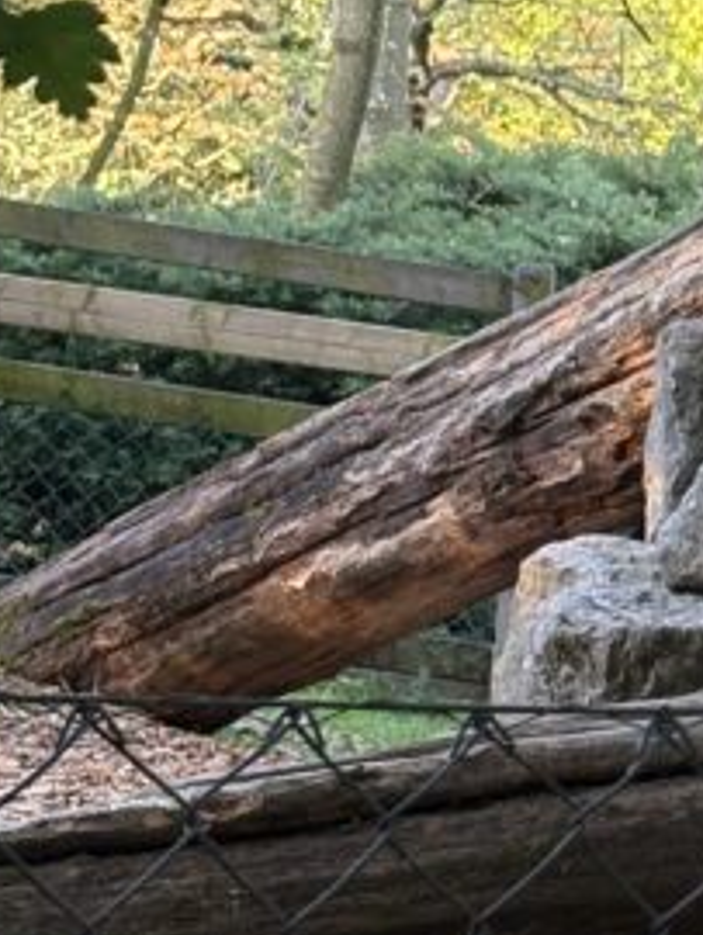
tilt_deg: +3.0
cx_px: 1222
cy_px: 377
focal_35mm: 197
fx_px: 5326
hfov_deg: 7.4
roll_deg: -2.5
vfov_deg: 10.0
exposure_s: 1/121
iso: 40
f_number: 1.6
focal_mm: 5.96
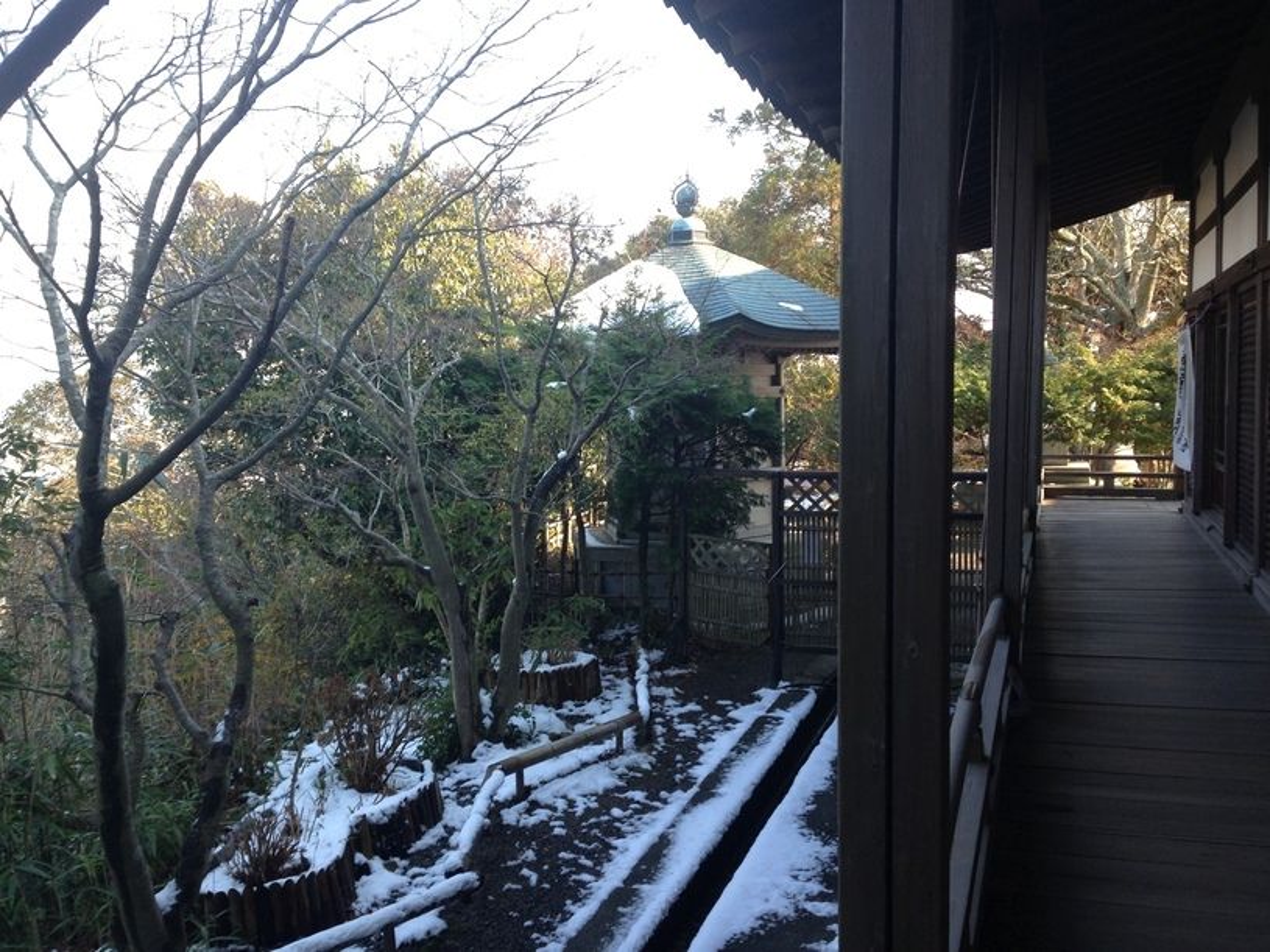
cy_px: 476
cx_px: 635
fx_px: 1211
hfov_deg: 55.4
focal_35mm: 33
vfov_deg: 42.9
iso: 50
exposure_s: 1/135
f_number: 2.4
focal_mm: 4.13
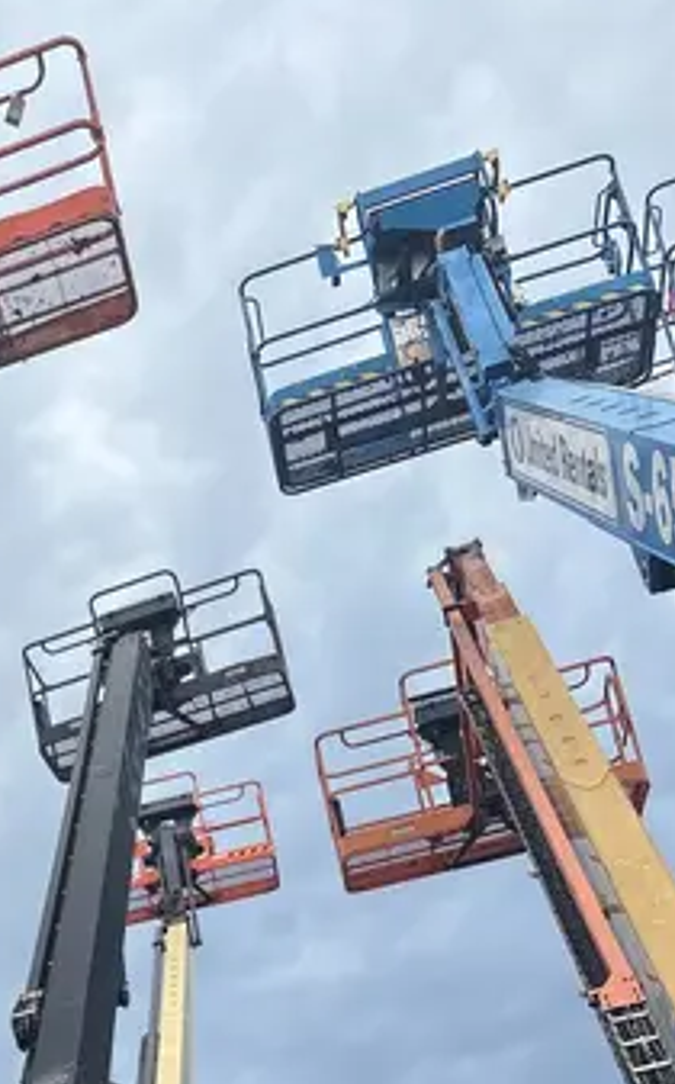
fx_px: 1770
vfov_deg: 30.8
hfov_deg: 20.0
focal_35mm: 60
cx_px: -174
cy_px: 1160
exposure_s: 1/2865
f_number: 1.6
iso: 50
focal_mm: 5.96
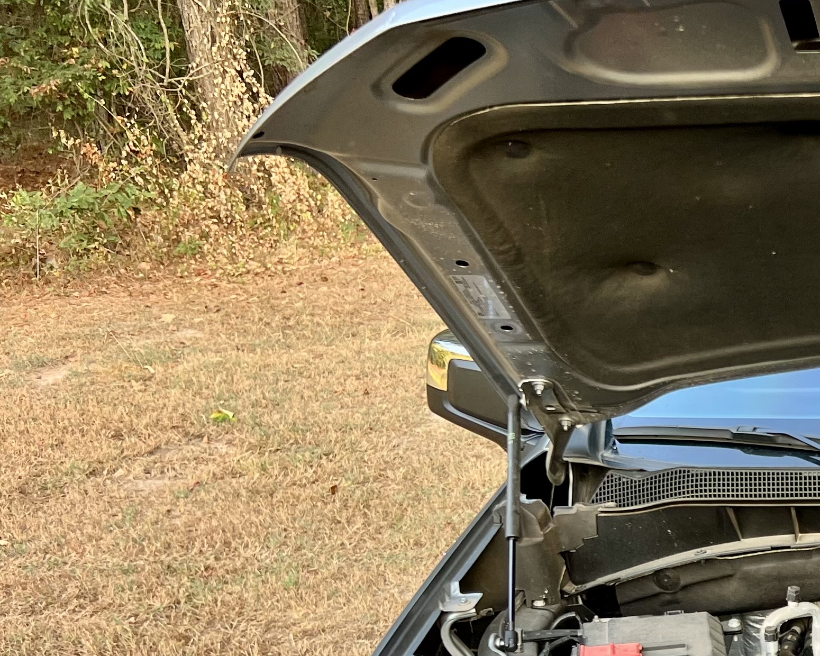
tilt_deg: -21.8
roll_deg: -1.4
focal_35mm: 66
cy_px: 612
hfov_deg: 25.3
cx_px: 1032
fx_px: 1602
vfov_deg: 22.5
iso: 64
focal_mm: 5.7
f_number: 1.5
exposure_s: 1/121
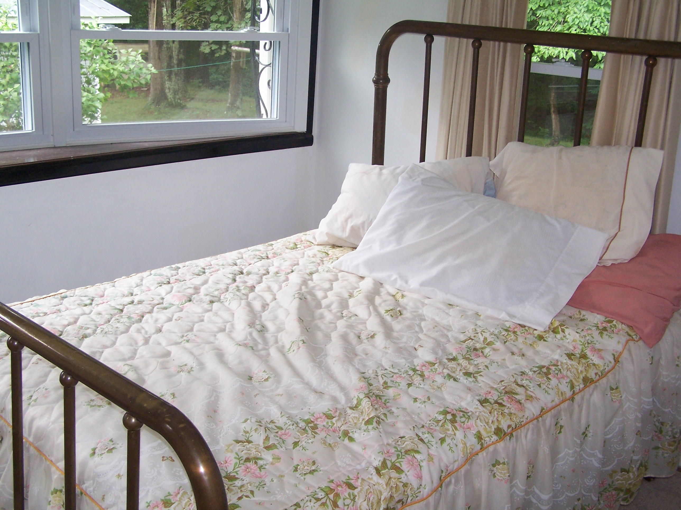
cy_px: 255
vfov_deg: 33.6
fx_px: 846
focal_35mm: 43
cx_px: 340
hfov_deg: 43.9
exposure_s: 1/80
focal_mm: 7.1
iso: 140
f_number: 2.9
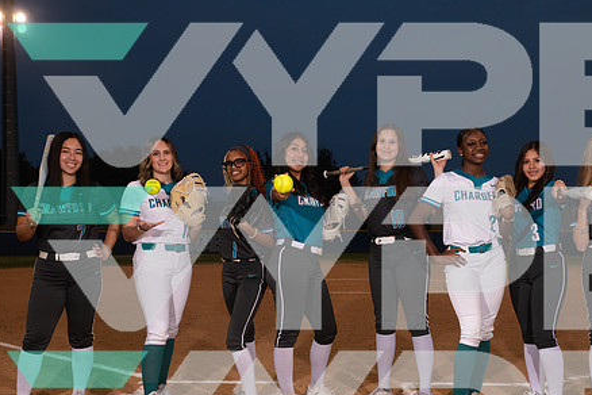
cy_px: 259
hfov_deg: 37.4
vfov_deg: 25.4
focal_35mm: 53
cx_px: 355
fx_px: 871
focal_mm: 40
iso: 500
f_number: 6.3
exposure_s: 1/320
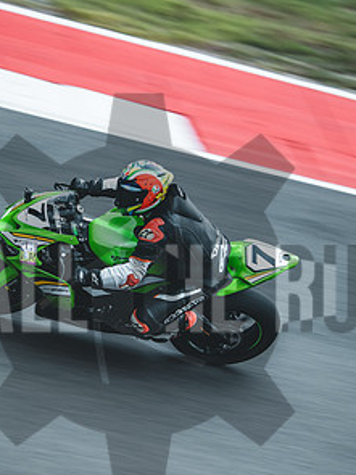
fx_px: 7781
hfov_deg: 2.6
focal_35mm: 567
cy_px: 291
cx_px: 139
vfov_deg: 3.5
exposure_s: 1/250
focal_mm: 200
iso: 250
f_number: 2
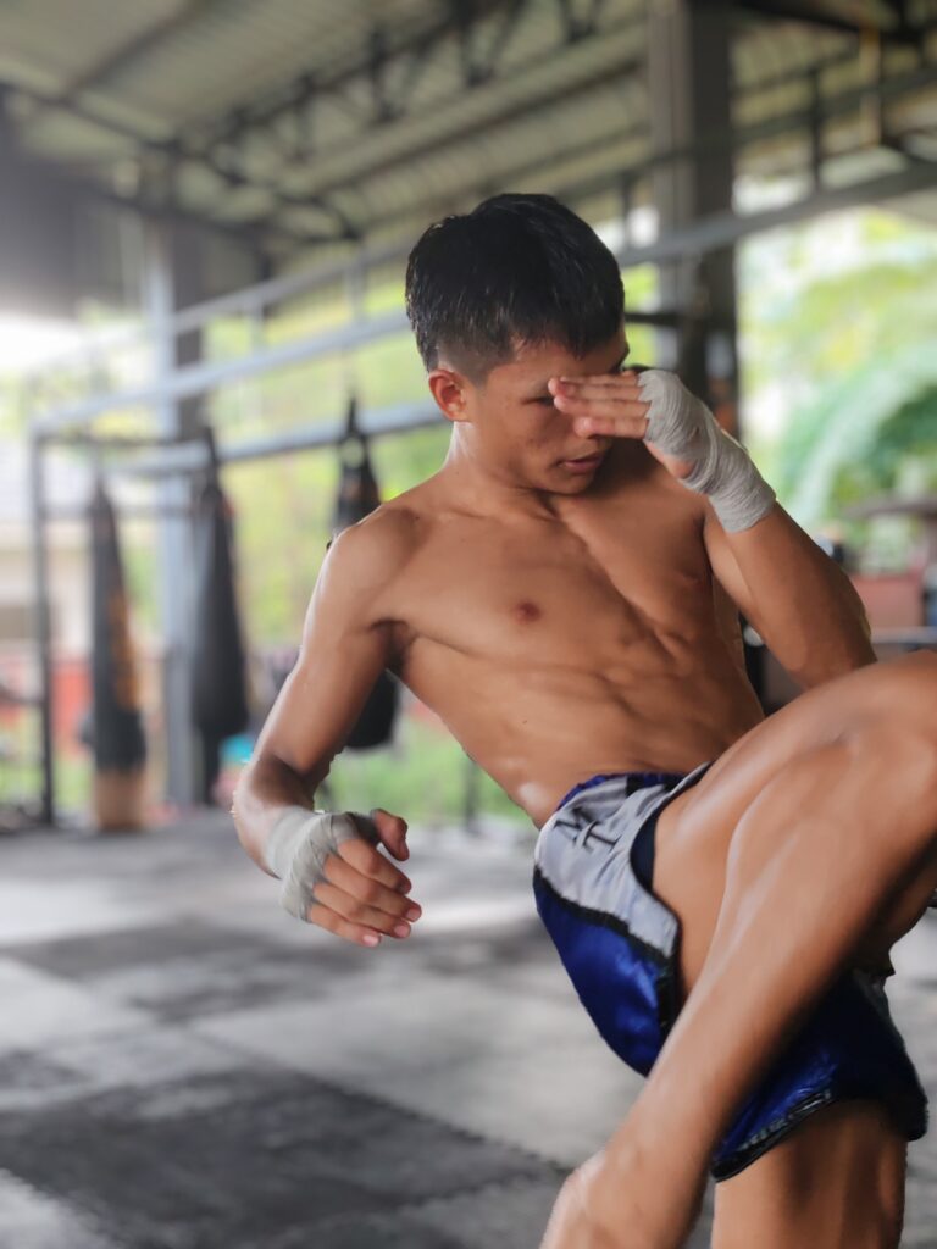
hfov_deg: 27.0
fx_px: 1949
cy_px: 624
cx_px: 468
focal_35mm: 54
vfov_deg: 35.5
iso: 250
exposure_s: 1/100
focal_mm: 6.12
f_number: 2.4
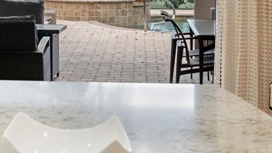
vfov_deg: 11.5
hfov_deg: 20.4
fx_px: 743
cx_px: 42
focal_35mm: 103
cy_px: -39
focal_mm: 46
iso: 4000
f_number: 9.5
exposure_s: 1/30
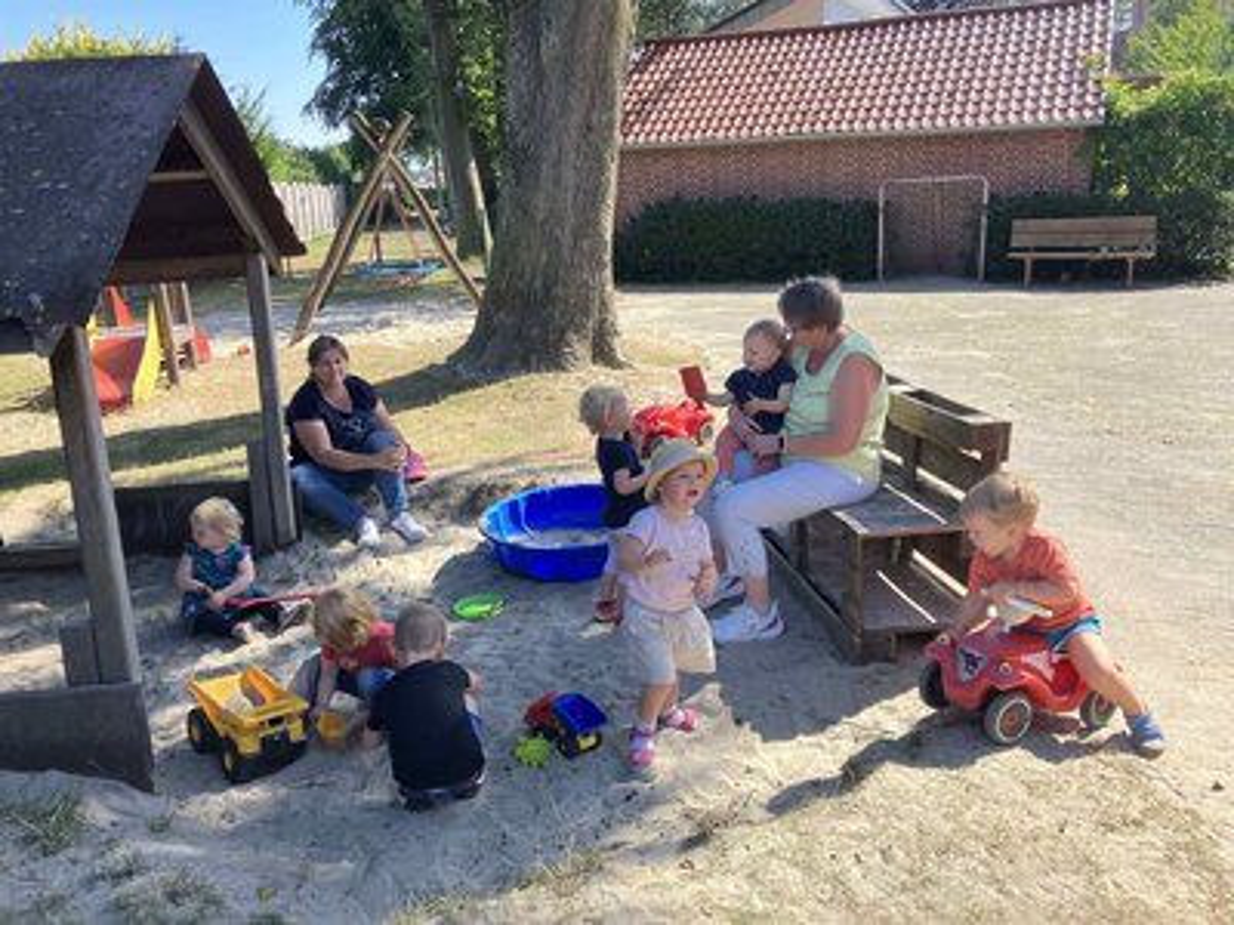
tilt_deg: -14.7
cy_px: 462
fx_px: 998
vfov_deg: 49.7
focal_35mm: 28
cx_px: 617
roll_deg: +1.7
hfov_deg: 63.4
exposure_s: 1/578
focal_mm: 3.99
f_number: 1.8
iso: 32
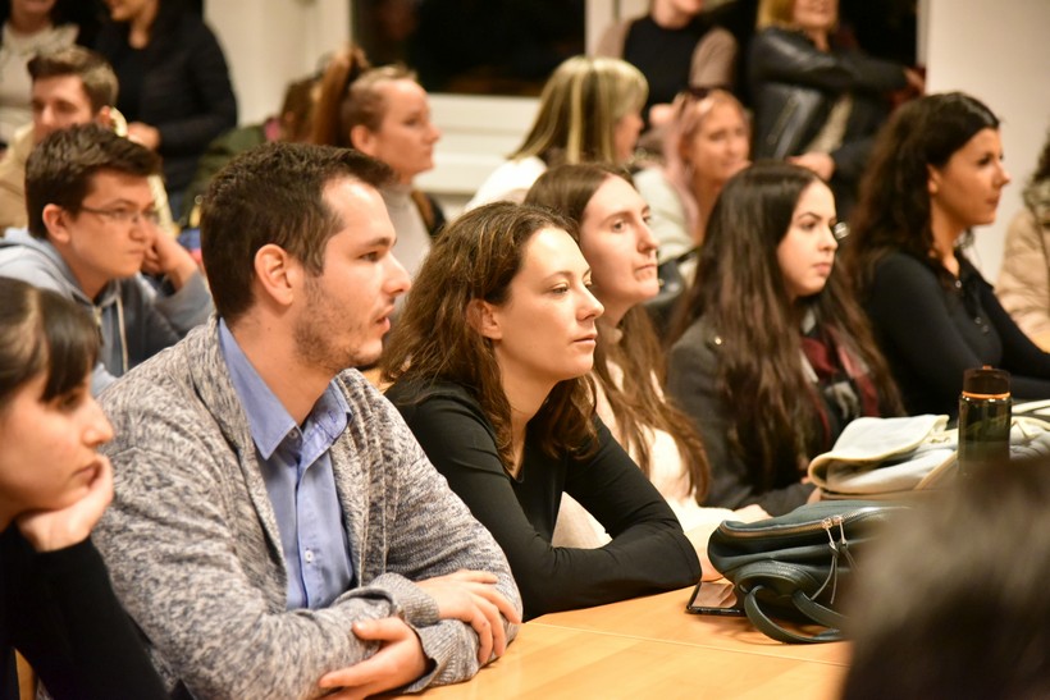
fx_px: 2917
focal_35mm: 100
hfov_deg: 20.4
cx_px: 525
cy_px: 350
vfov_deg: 13.7
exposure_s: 1/250
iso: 10000
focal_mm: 100
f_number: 4
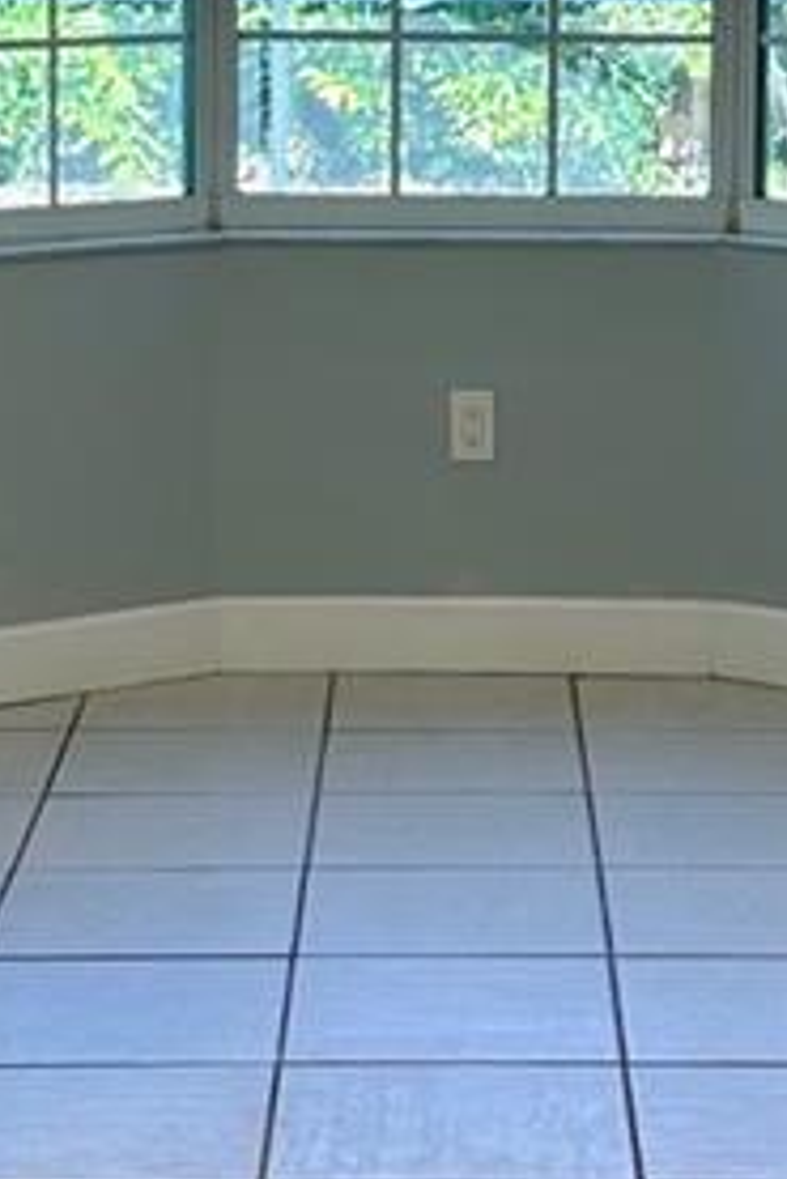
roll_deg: -1.7
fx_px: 3832
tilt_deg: -5.0
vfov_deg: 17.2
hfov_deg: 11.7
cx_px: 502
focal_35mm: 117
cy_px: 106
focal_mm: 5.7
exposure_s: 1/121
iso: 40
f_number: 1.5
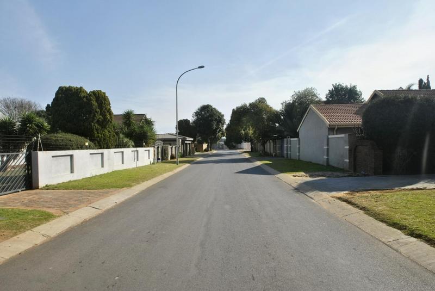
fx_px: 254
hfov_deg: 81.2
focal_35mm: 21
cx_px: 218
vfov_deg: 59.6
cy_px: 146
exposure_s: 1/250
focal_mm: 14
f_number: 8
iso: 100
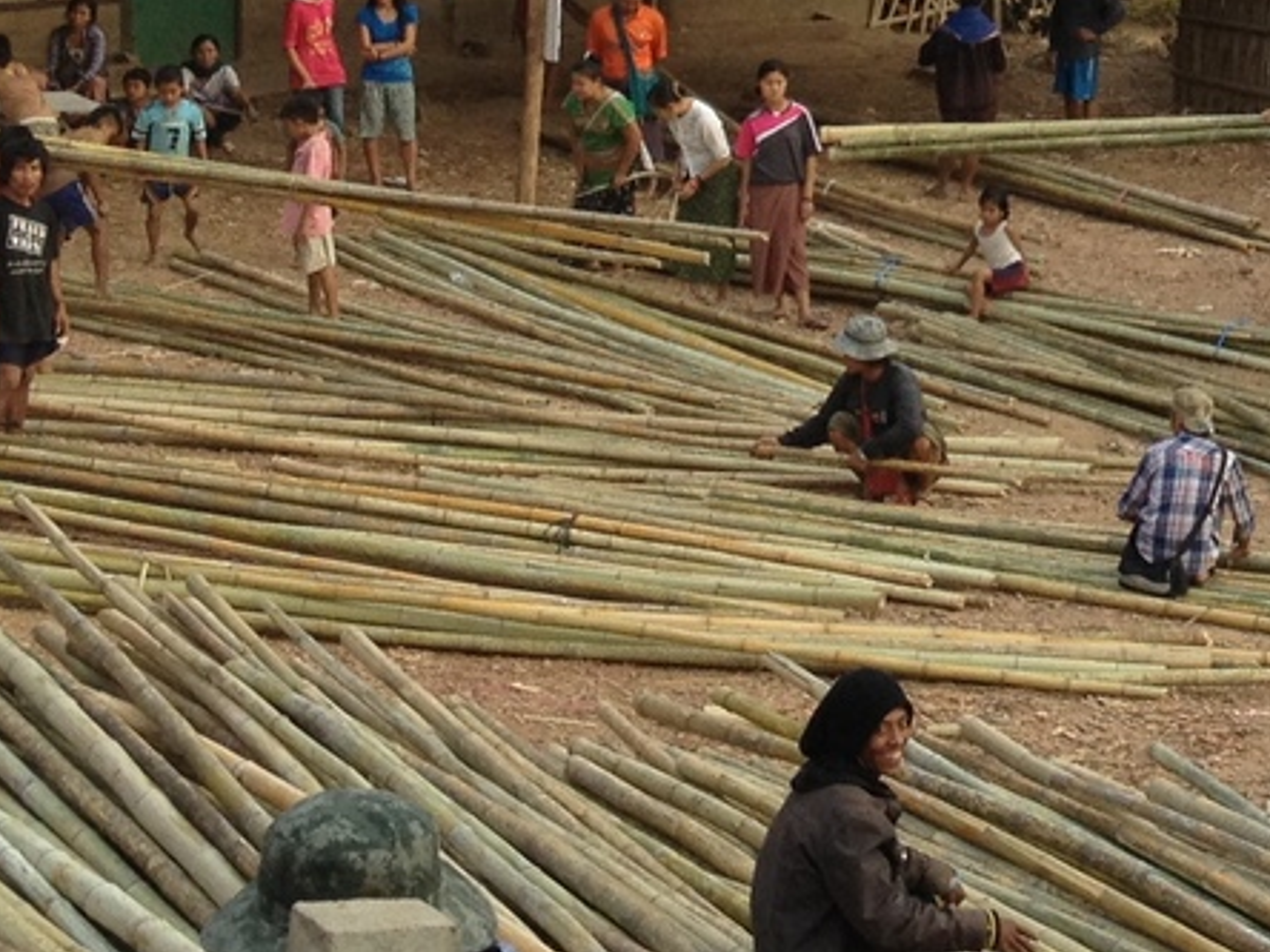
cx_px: 1516
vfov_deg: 11.4
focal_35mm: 126
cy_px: -346
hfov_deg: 15.1
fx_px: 4623
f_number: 2.4
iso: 50
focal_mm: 4.28
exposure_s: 1/312
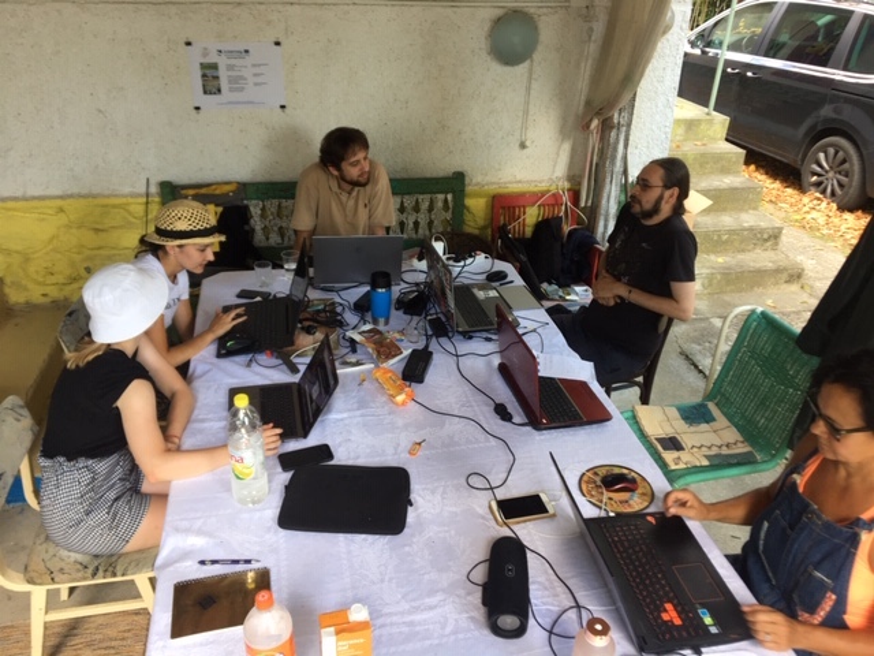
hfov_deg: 61.7
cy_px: 328
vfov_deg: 48.2
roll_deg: -1.1
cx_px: 437
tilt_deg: -25.7
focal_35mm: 29
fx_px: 732
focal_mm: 4.15
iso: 32
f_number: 2.2
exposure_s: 1/50
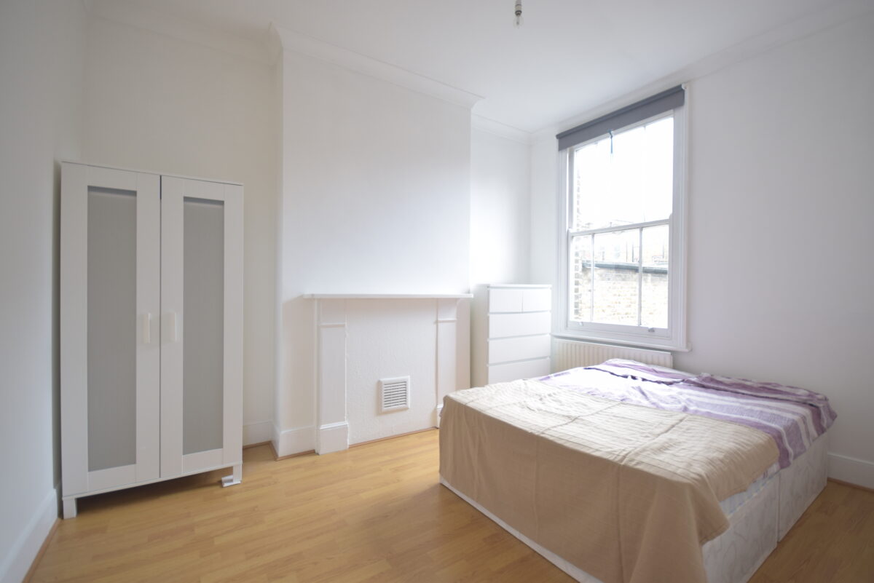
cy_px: 292
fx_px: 364
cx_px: 437
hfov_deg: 100.4
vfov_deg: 77.4
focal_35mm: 15
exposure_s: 1/40
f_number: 4
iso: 400
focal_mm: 10
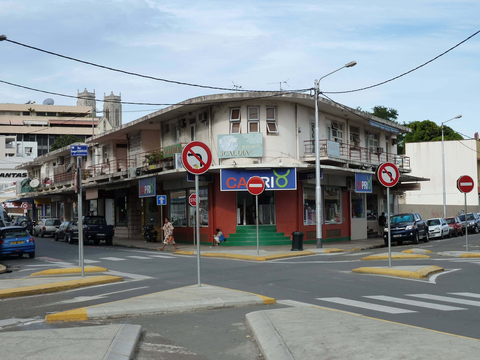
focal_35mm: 59
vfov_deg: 24.8
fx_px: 818
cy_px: 180
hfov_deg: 32.7
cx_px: 240
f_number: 4.5
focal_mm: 9.7
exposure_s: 1/400
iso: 125
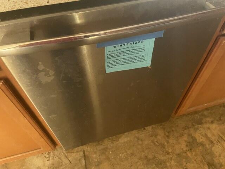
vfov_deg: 53.1
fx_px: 169
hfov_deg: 67.3
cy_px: 84
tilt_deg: -52.6
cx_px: 112
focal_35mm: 26
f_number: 1.6
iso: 800
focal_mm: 4.2
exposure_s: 1/30
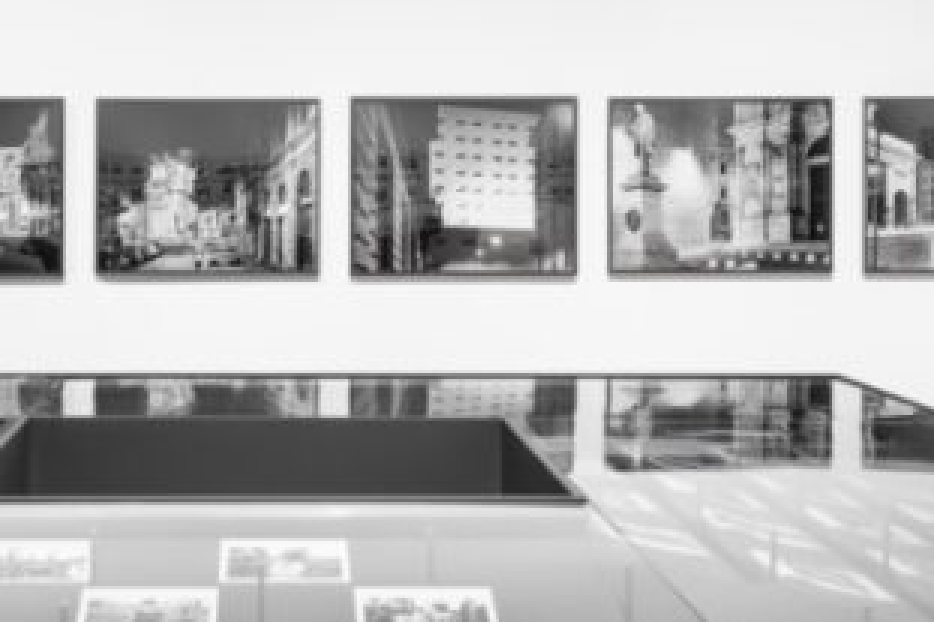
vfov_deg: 18.7
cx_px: 240
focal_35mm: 72
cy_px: 104
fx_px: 1867
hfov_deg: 27.7
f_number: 13
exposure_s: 3.2
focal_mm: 35
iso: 125
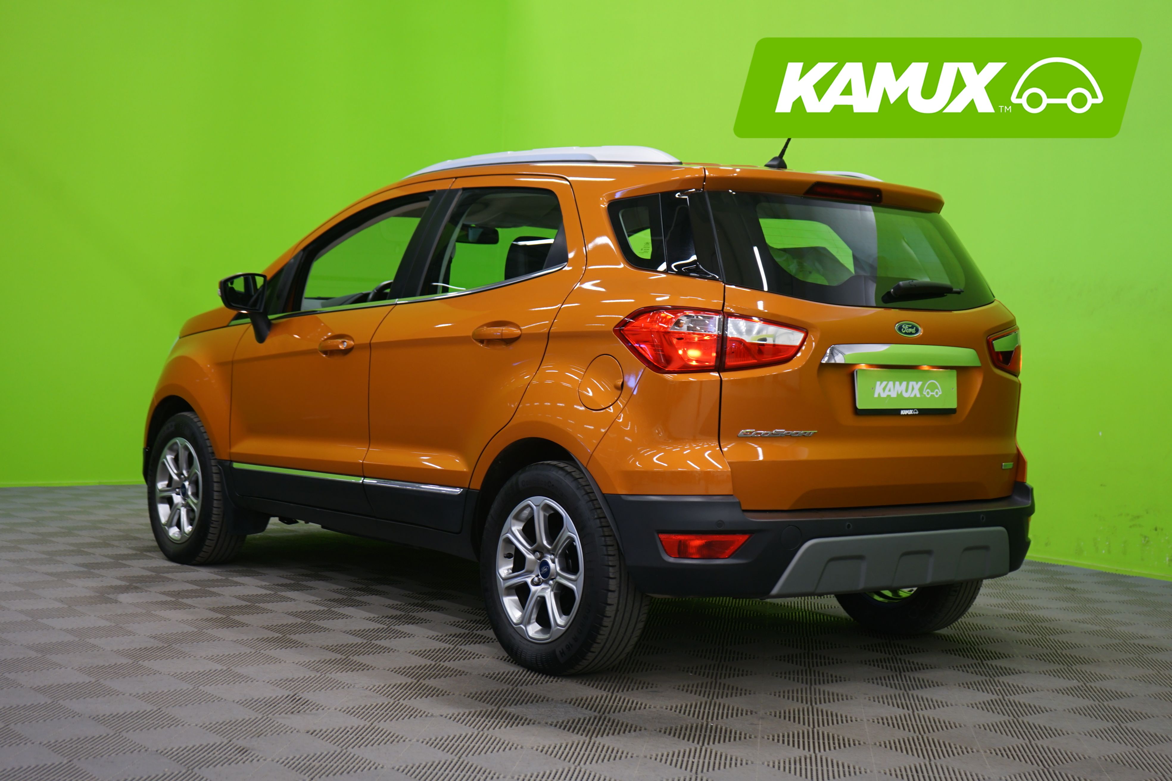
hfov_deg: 39.6
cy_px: 390
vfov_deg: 27.0
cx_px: 586
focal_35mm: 50
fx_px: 1628
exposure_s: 1/8
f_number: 4.5
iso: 400
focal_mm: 50
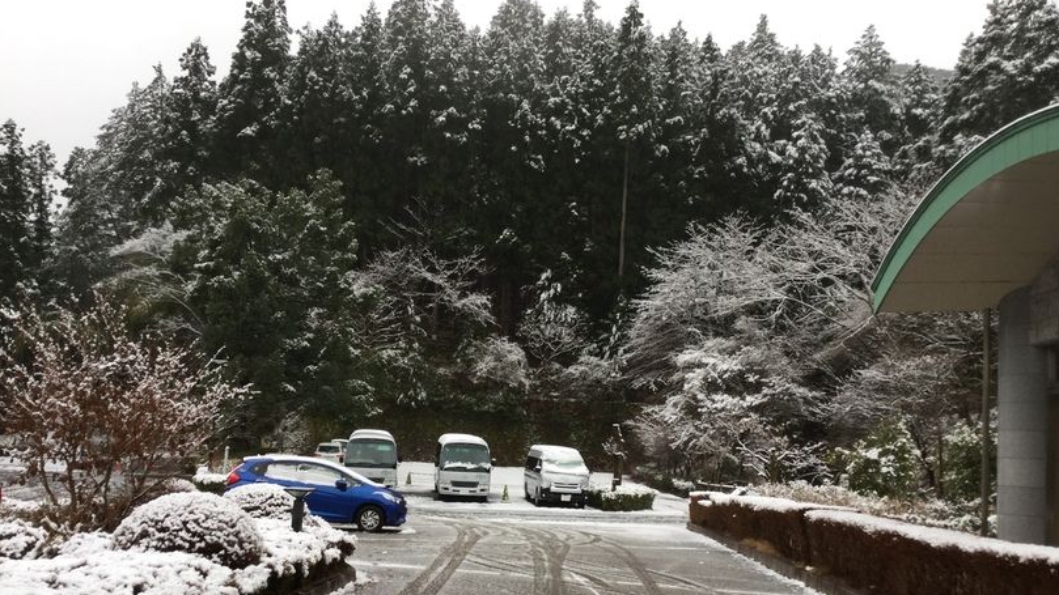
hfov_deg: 58.0
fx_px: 955
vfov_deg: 34.5
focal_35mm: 34
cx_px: 528
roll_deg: -2.8
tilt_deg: +3.9
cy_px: 360
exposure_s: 1/120
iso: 32
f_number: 2.4
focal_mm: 3.3
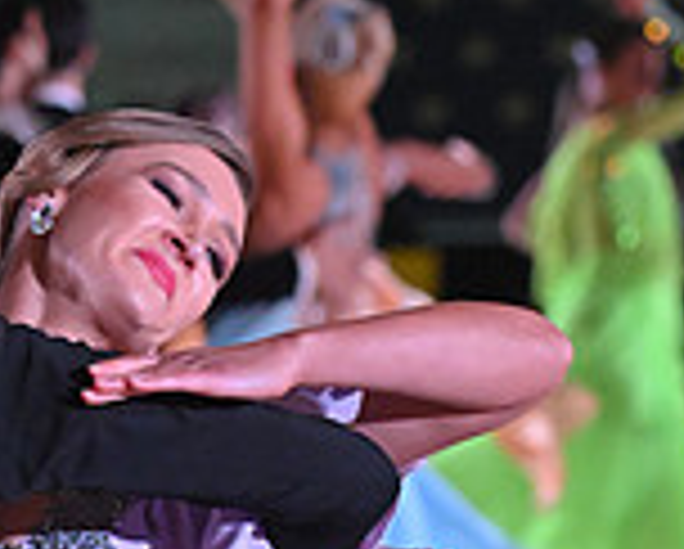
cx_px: 2
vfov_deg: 3.2
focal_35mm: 483
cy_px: 932
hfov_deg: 4.0
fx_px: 9790
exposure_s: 1/400
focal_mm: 135
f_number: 5.6
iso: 5000
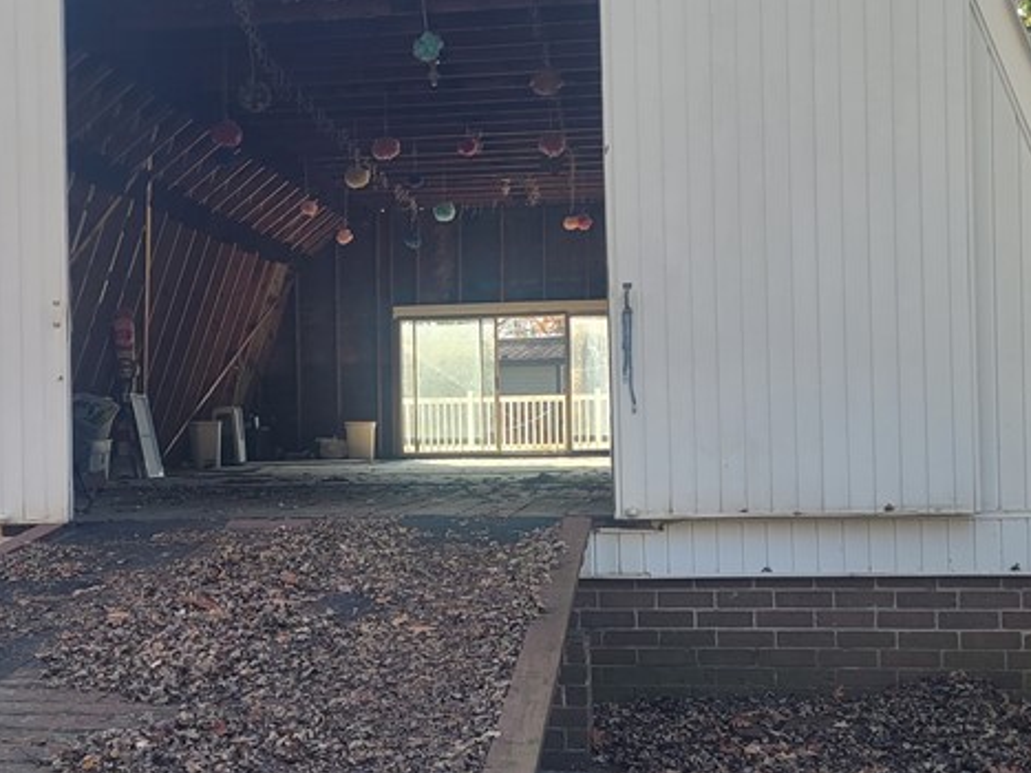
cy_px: 455
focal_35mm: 57
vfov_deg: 25.6
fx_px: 1697
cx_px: 331
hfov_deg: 33.4
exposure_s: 1/309
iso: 40
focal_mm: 5.4
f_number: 1.8
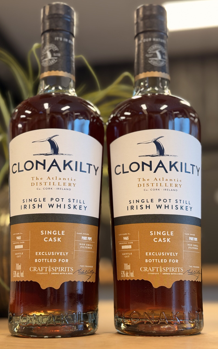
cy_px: 174
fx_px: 485
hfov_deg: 25.3
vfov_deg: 39.6
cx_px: 106
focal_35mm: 51
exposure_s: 1/50
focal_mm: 6.76
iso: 125
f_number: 1.78
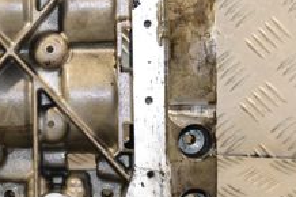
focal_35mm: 185
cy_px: 38
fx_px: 1520
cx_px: 27
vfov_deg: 7.4
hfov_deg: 11.1
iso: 800
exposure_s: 1/200
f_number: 5
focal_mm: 42
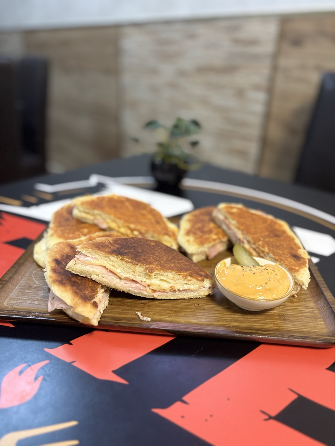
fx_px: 335
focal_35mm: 26
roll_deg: -2.5
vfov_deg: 67.3
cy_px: 223
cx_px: 168
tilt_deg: -25.5
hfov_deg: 53.1
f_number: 1.6
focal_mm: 5.96
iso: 200
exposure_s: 1/52
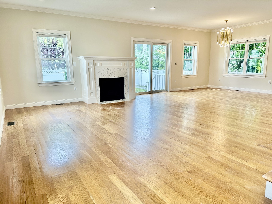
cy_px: 102
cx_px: 136
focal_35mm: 24
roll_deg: +1.0
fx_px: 189
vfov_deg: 56.8
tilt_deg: -11.3
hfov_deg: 71.6
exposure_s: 1/195
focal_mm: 6.86
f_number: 1.78
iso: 80
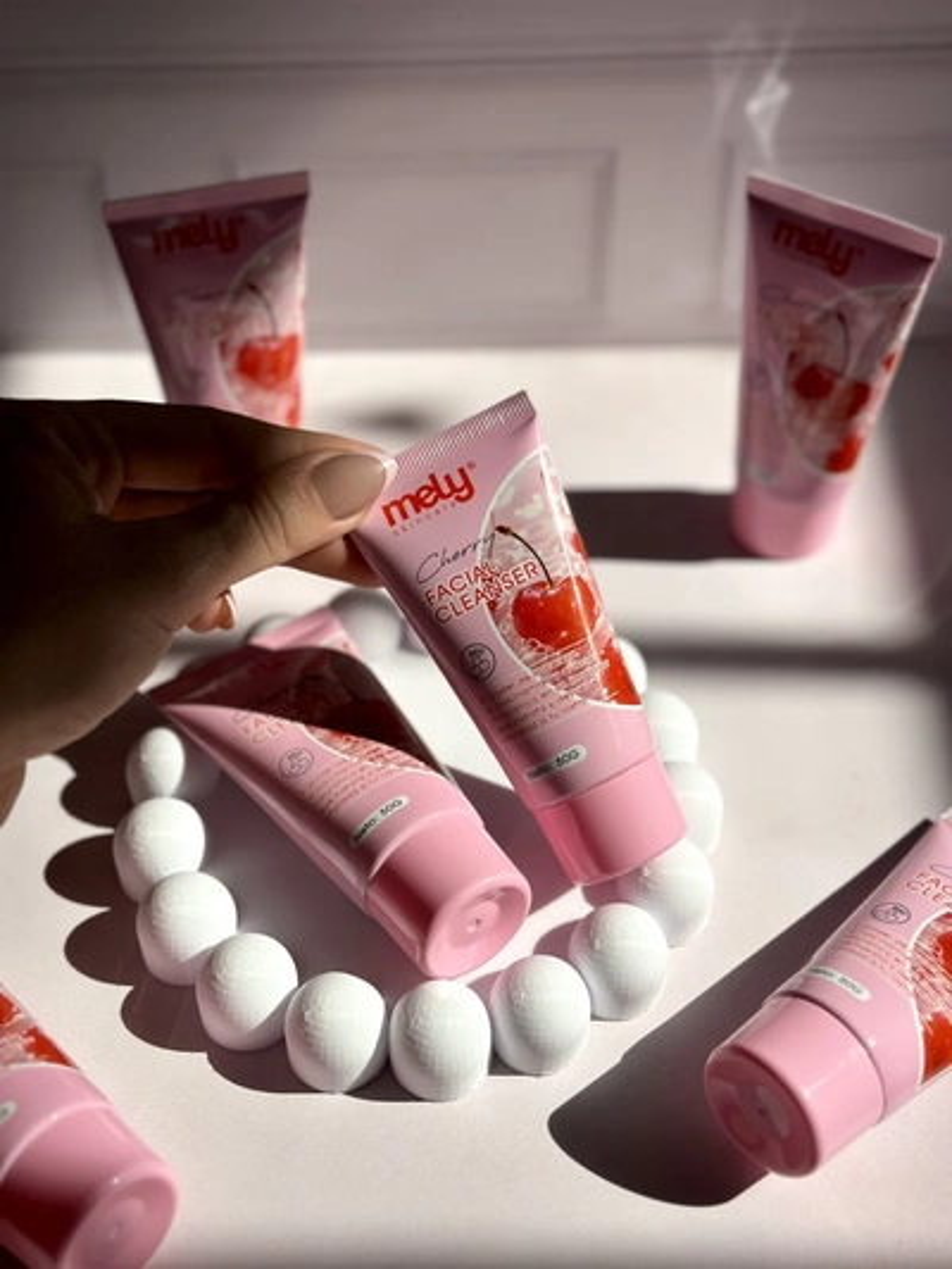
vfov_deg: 39.6
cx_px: 476
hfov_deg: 30.3
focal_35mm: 48
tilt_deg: -46.0
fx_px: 1759
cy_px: 634
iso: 100
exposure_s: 1/8929
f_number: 1.78
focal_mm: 6.86
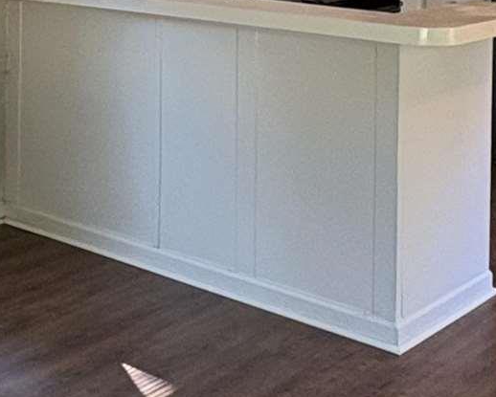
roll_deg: -0.5
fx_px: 1190
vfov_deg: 17.6
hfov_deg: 22.7
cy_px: -143
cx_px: 10
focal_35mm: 81
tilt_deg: -0.3
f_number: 2.2
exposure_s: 1/89
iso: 250
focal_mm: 2.22
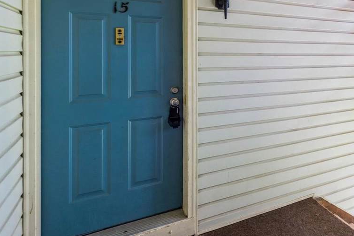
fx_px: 285
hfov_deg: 57.1
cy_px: 72
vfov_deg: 44.0
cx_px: 301
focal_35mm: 29
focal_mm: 17
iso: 200
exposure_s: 1/10
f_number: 8
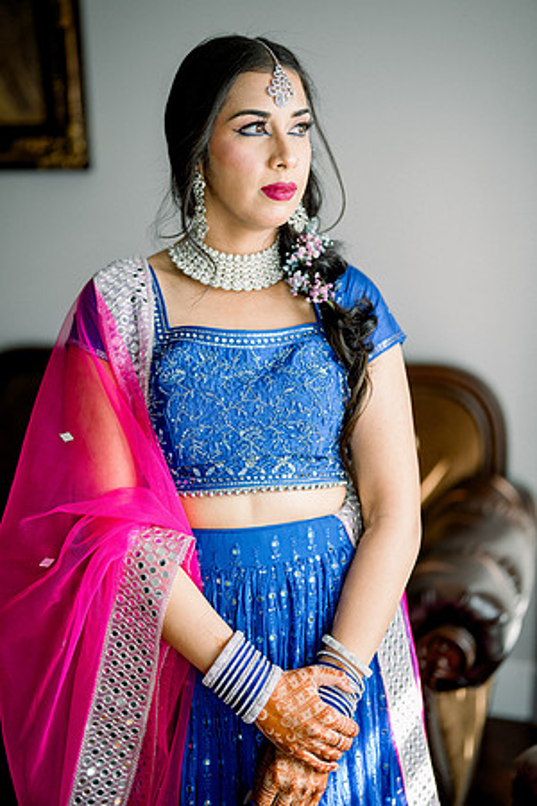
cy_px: 403
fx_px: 1119
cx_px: 268
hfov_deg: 27.0
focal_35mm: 50
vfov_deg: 39.6
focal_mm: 50
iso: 320
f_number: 1.4
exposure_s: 1/160
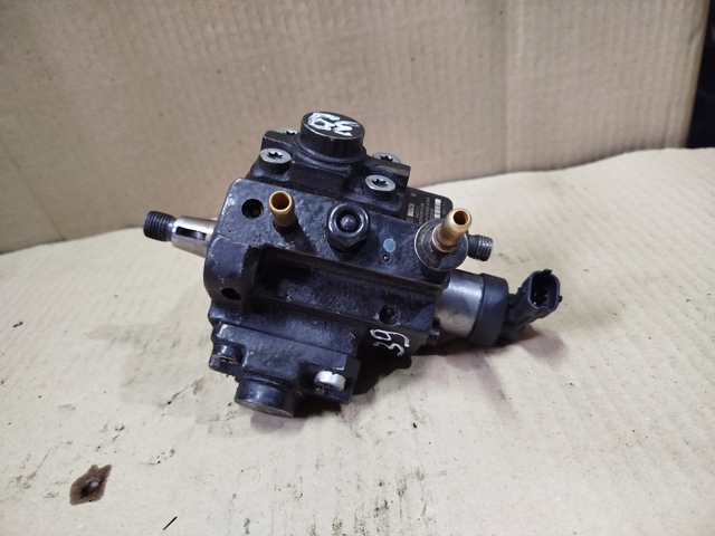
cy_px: 268
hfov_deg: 71.6
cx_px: 358
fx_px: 496
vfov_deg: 56.8
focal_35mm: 24
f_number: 1.7
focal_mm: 5.31
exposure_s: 1/33
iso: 640
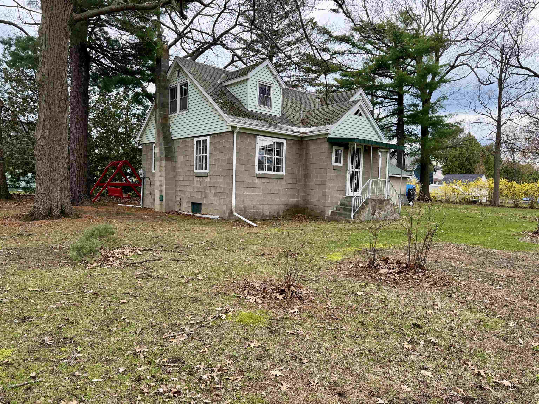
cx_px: 270
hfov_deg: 71.6
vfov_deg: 56.8
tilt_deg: -2.2
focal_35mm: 24
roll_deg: -1.6
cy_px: 202
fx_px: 374
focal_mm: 6.76
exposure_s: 1/1292
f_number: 1.78
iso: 100
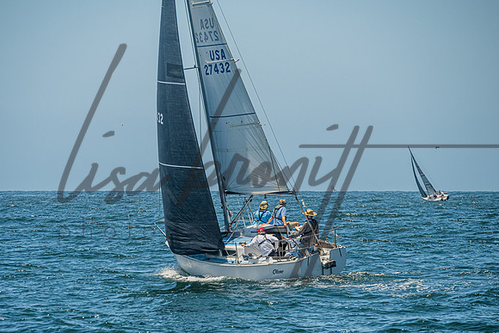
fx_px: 3674
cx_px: 234
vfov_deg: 5.2
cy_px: 215
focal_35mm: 265
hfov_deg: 7.8
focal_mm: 200
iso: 320
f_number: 6.3
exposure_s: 1/1250
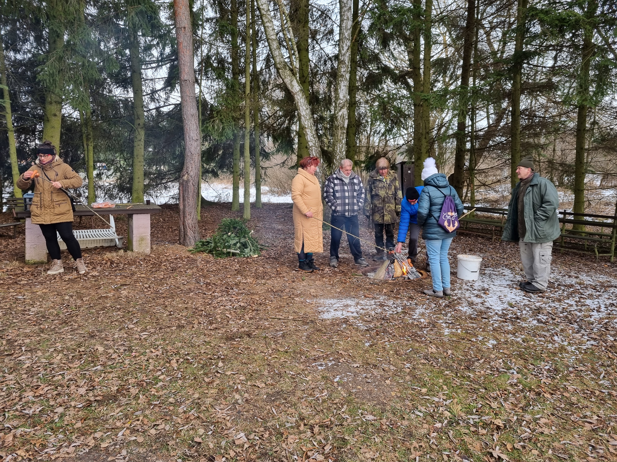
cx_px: 308
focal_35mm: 26
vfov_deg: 53.1
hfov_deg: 67.3
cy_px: 231
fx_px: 463
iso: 50
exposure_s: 1/108
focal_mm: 5.4
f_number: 1.8
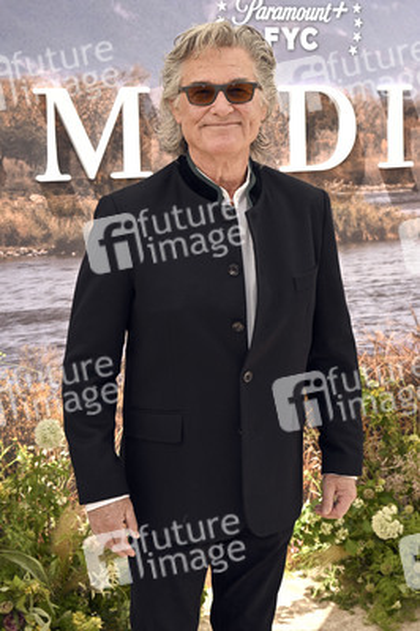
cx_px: 210
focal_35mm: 60
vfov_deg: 33.4
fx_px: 1052
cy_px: 316
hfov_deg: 22.6
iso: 250
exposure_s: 1/320
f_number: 8
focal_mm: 60
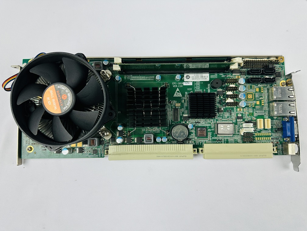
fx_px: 213
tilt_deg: -87.2
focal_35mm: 24
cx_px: 154
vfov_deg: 56.8
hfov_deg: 71.6
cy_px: 116
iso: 80
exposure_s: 1/120
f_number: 1.78
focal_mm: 6.86
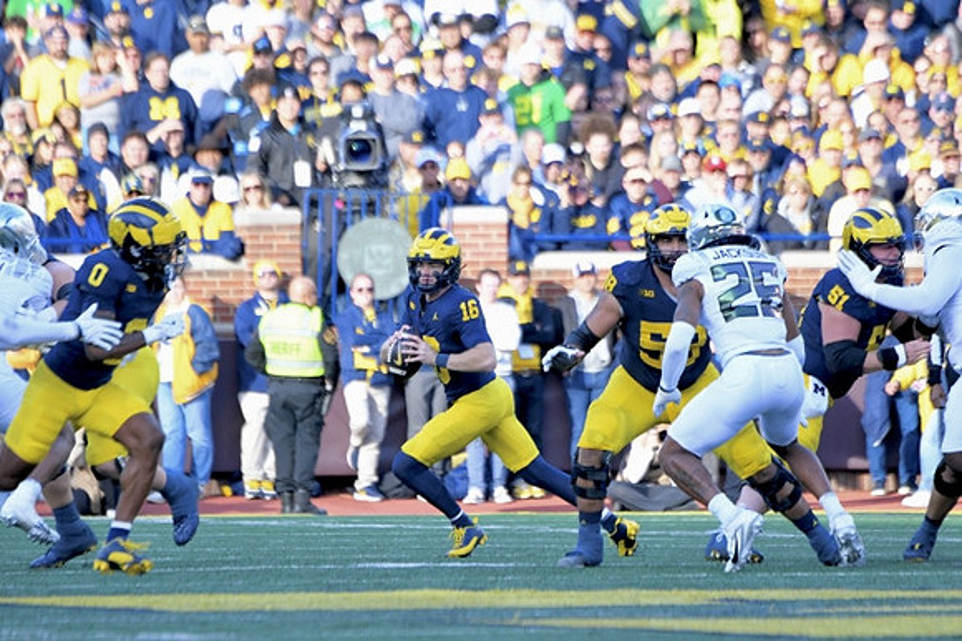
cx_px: 481
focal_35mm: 600
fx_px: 16024
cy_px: 320
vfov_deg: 2.3
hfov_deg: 3.4
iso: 1600
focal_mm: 400
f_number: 5.6
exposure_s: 1/1000
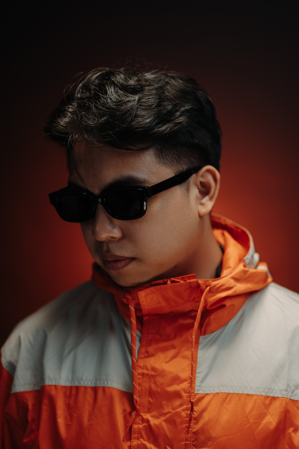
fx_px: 1059
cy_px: 224
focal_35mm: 85
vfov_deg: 23.9
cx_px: 150
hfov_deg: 16.1
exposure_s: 1/80
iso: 640
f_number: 2.8
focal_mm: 85
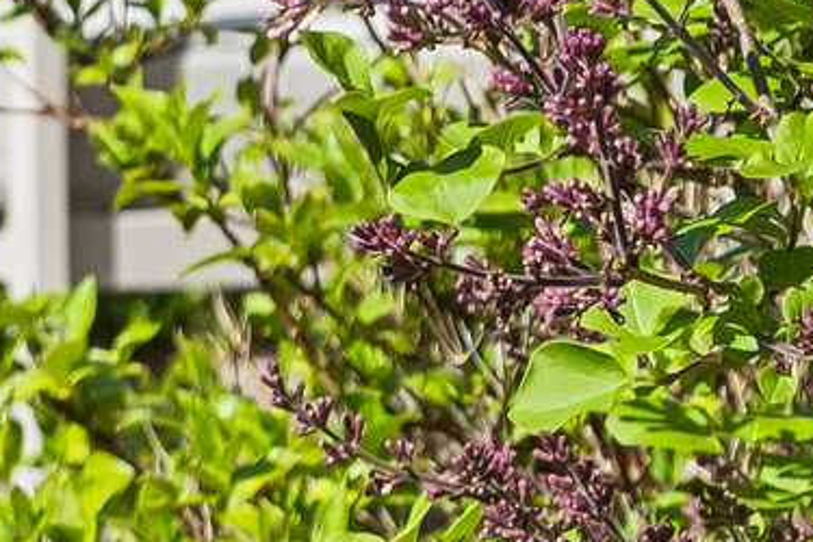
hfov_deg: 7.9
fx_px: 5420
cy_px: -325
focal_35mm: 240
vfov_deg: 5.7
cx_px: -1175
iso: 400
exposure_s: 1/2000
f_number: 6.3
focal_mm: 30
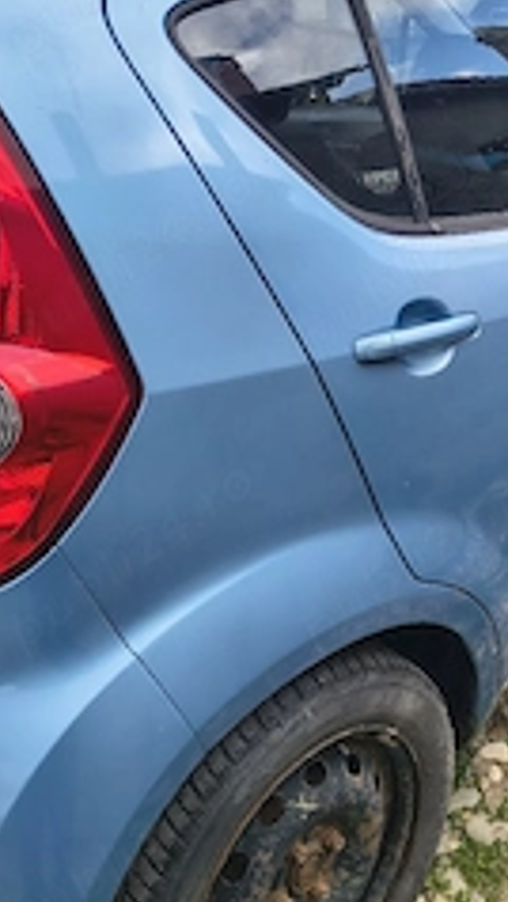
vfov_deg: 45.7
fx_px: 1053
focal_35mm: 44
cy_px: 307
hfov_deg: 25.8
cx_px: 500
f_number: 1.8
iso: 100
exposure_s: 1/556
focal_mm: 5.56
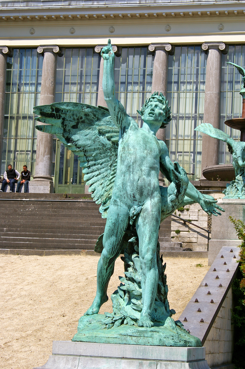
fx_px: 966
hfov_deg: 14.4
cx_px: 122
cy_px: 184
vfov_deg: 21.6
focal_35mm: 94
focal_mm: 63
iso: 200
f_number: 9.5
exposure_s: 1/350
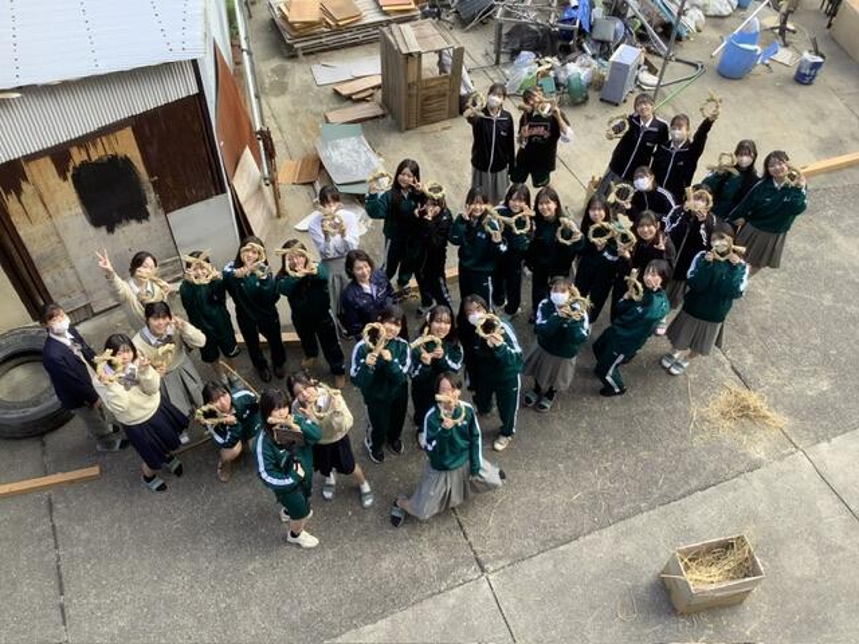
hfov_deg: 58.4
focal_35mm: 31
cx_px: 430
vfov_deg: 45.4
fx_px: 769
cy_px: 322
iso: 25
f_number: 2.4
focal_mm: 3.3
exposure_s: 1/164
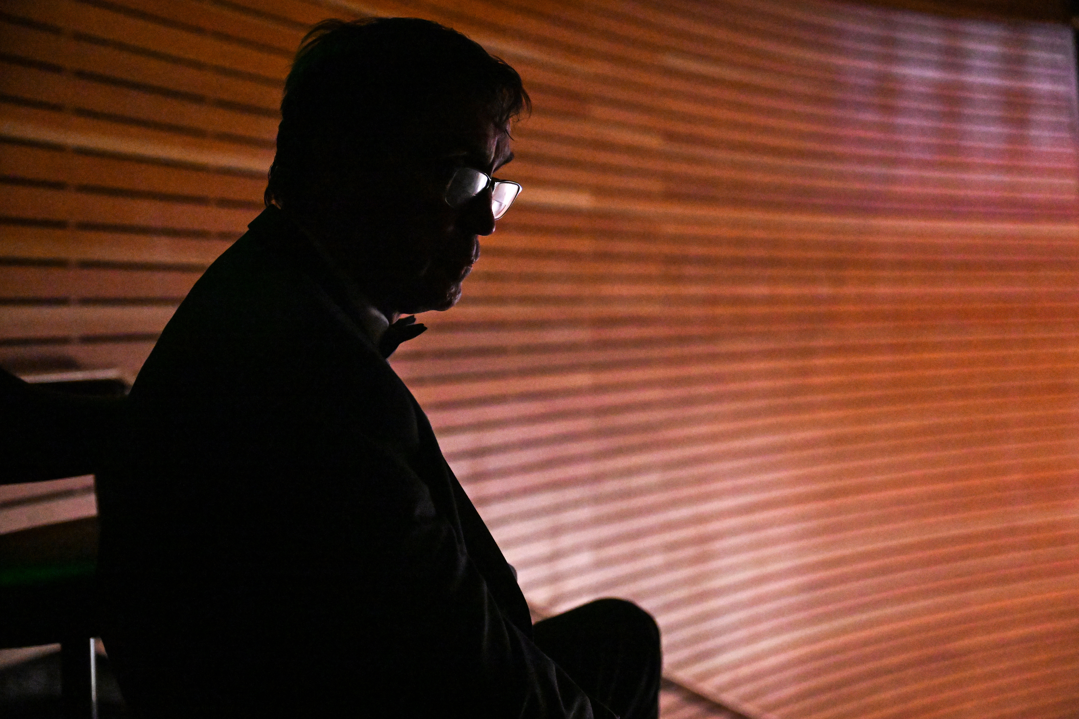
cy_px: 360
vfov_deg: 29.2
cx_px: 540
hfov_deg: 42.7
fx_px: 1379
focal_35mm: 46
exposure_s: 1/125
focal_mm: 46
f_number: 2.8
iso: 12800
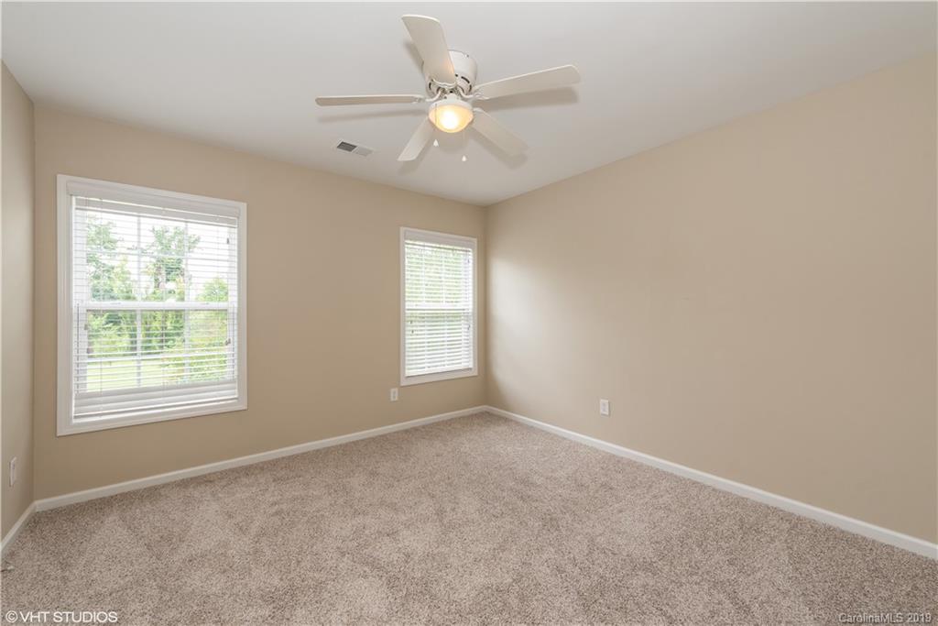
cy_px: 313
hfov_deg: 104.2
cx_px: 469
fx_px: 365
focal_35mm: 14
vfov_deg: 81.2
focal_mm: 14
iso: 200
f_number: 8
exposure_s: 1/40
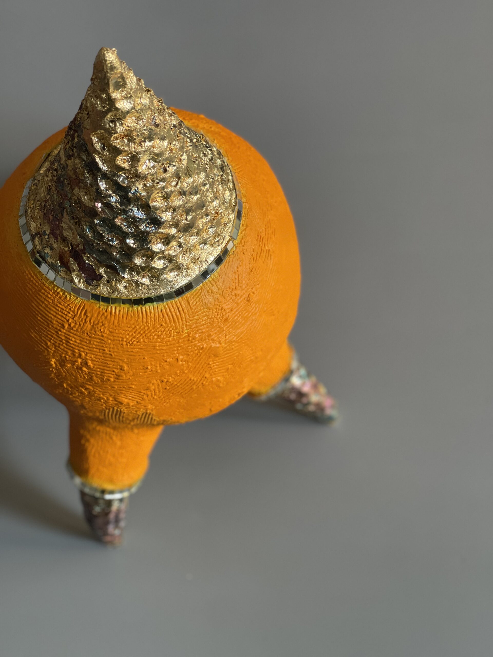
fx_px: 1215
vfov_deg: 30.3
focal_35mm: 64
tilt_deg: -69.9
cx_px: 246
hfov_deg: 22.9
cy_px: 328
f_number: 2.2
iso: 160
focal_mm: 7.5
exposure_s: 1/121
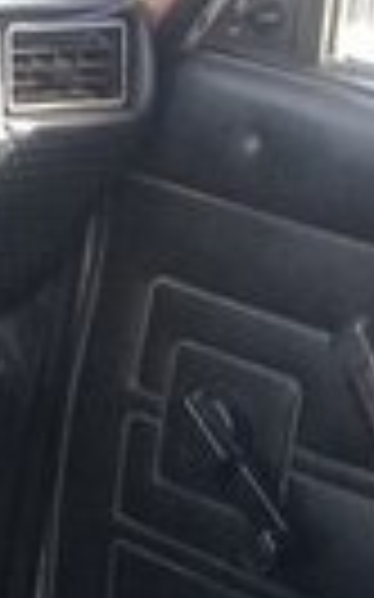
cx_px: -640
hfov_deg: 7.3
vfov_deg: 12.5
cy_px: 717
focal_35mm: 163
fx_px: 2661
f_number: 2.2
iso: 64
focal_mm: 3.3
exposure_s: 1/50
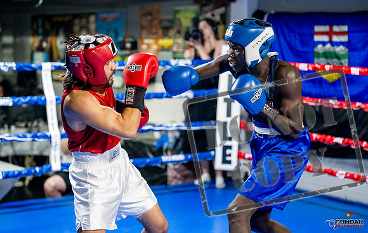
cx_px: 165
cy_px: 131
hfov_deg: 26.2
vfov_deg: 16.8
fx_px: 789
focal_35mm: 78
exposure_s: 1/1000
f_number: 2
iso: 4000
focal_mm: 68
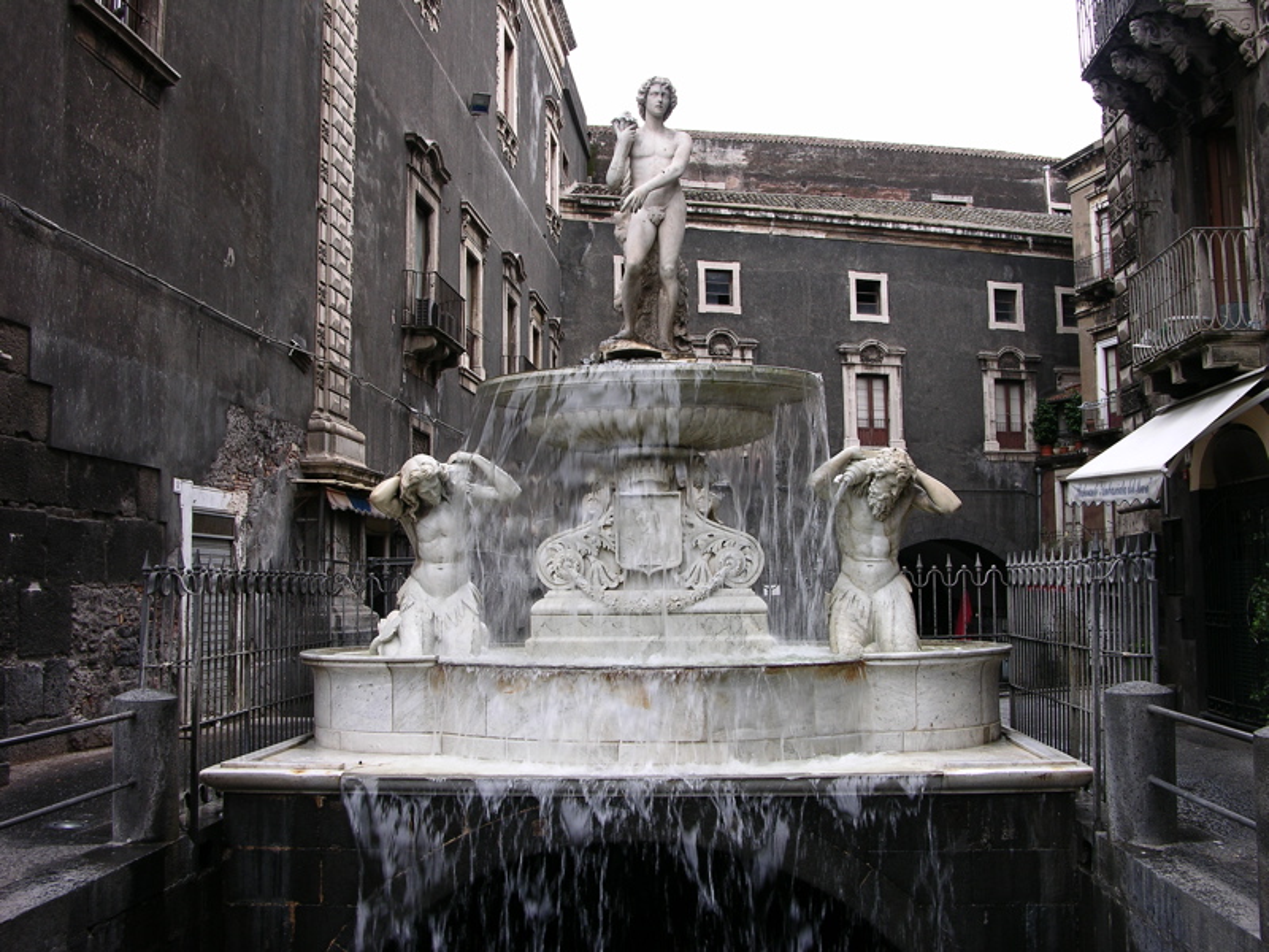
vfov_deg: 40.7
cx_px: 634
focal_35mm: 35
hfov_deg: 52.6
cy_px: 476
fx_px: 1283
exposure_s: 1/43.6
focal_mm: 8.9
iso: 50
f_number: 5
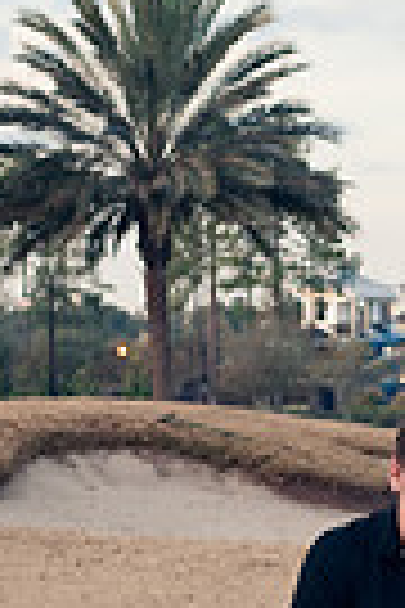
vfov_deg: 12.3
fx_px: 2818
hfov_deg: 8.1
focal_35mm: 167
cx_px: 610
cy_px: 297
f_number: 5
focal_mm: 50
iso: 200
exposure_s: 1/250
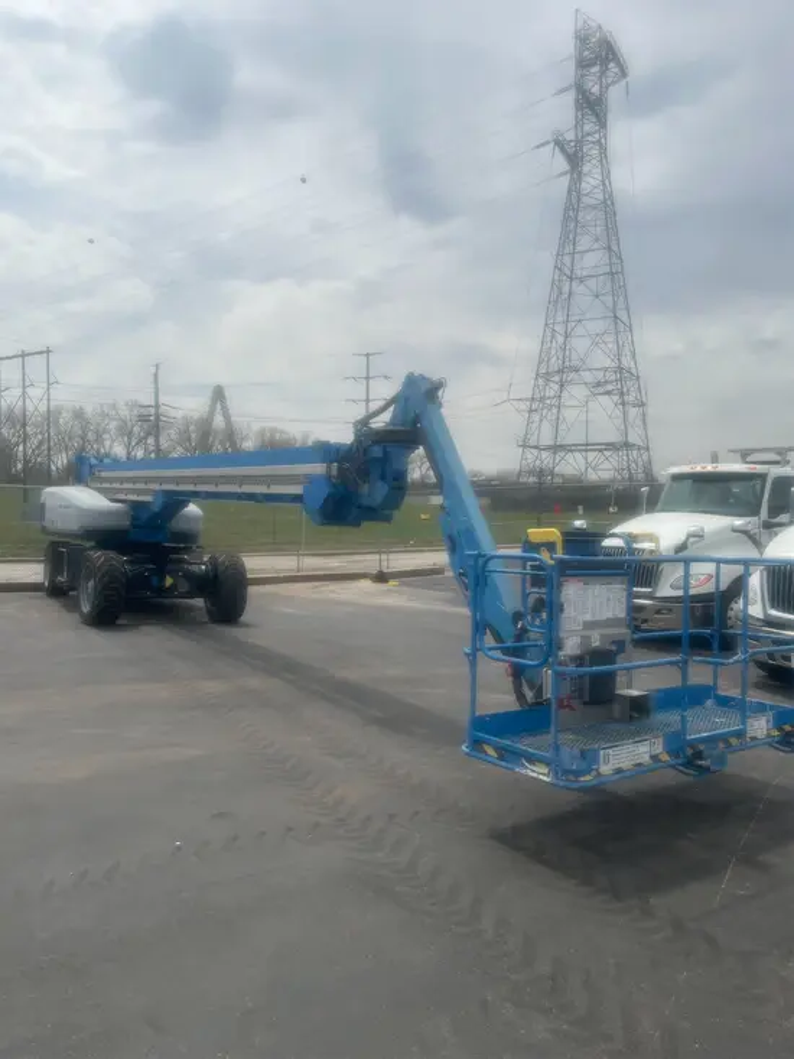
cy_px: 530
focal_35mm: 26
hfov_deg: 53.1
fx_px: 795
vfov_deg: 67.3
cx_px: 397
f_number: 1.6
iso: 50
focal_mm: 5.1
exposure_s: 1/7353
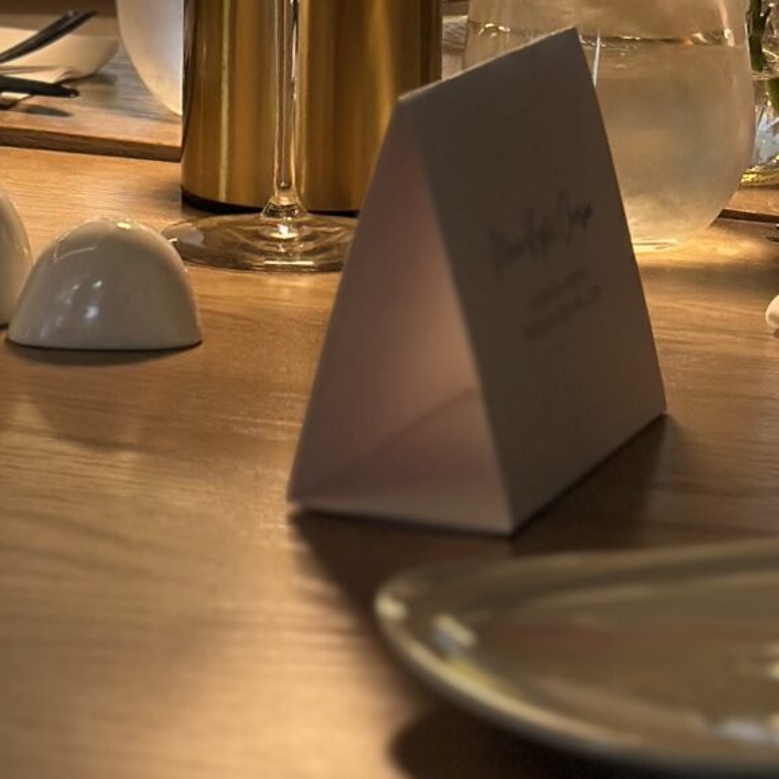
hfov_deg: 9.3
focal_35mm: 187
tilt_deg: +0.7
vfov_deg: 8.9
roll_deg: -1.3
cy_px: -713
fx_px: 4761
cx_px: 157
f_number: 1.78
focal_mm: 6.86
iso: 80
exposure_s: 1/60
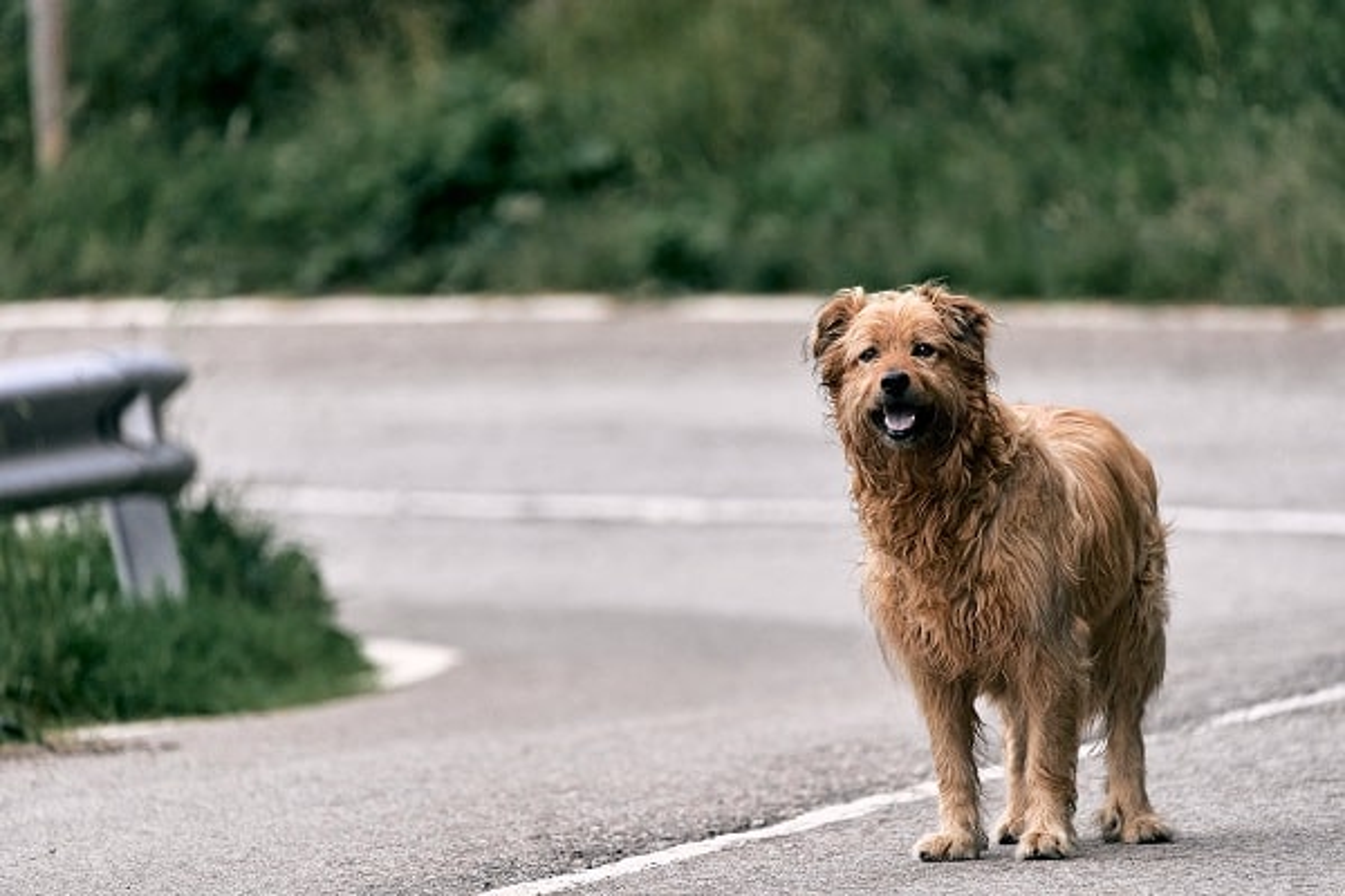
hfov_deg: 4.3
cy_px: 448
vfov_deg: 2.8
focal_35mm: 484
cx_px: 672
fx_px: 18081
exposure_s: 1/800
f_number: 6.3
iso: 800
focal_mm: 484
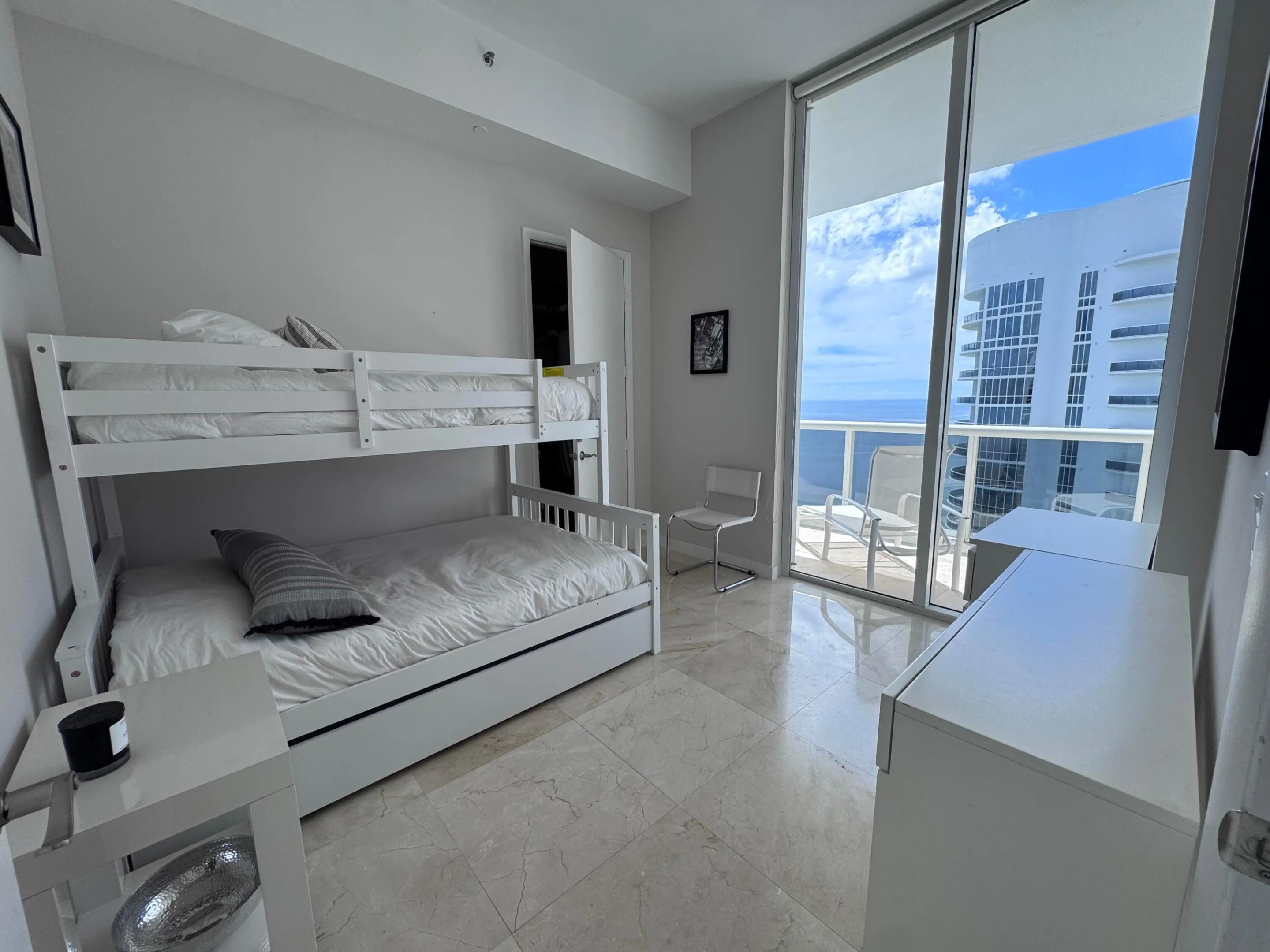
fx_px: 514
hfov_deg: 102.1
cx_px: 635
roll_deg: +0.1
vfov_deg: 85.7
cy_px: 476
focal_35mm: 14
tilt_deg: -9.0
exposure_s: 1/318
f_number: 2.2
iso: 40
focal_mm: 2.22
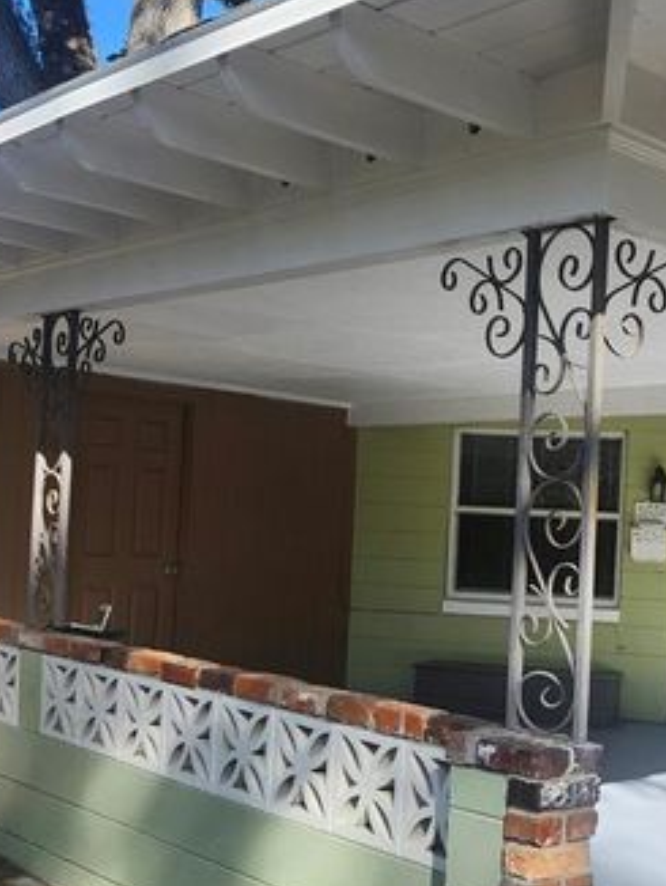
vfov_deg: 40.3
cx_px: 595
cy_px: 523
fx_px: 1204
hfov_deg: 29.7
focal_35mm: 47
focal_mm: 5.54
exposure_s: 1/512
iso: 25
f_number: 1.8
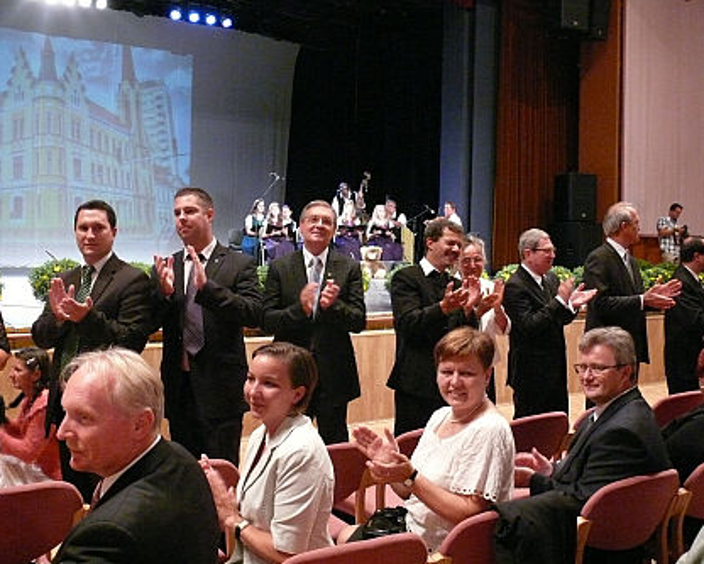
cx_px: 349
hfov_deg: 49.1
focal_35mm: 37
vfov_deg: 40.1
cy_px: 285
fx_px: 771
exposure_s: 1/25
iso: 800
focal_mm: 7.4
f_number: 2.8
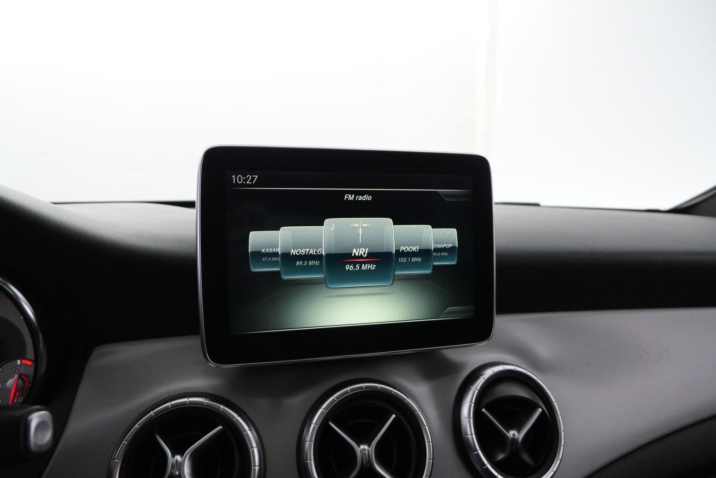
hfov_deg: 71.5
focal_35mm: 25
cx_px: 355
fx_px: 497
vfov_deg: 51.3
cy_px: 239
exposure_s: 1/80
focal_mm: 16
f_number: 4.5
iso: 2500
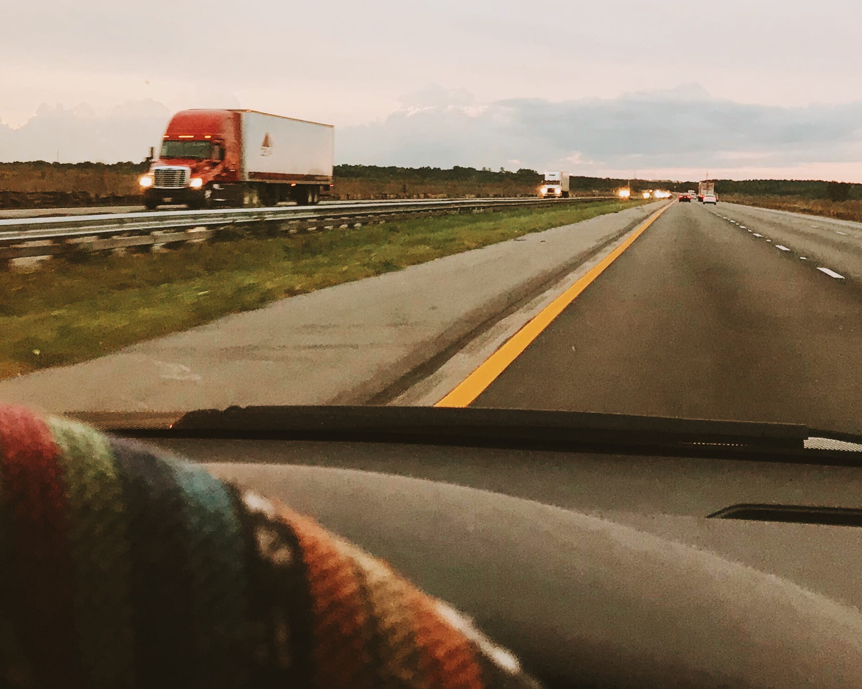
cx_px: 336
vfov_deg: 25.0
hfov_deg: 31.8
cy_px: 60
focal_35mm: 59
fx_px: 1505
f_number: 1.8
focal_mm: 3.99
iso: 32
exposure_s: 1/30
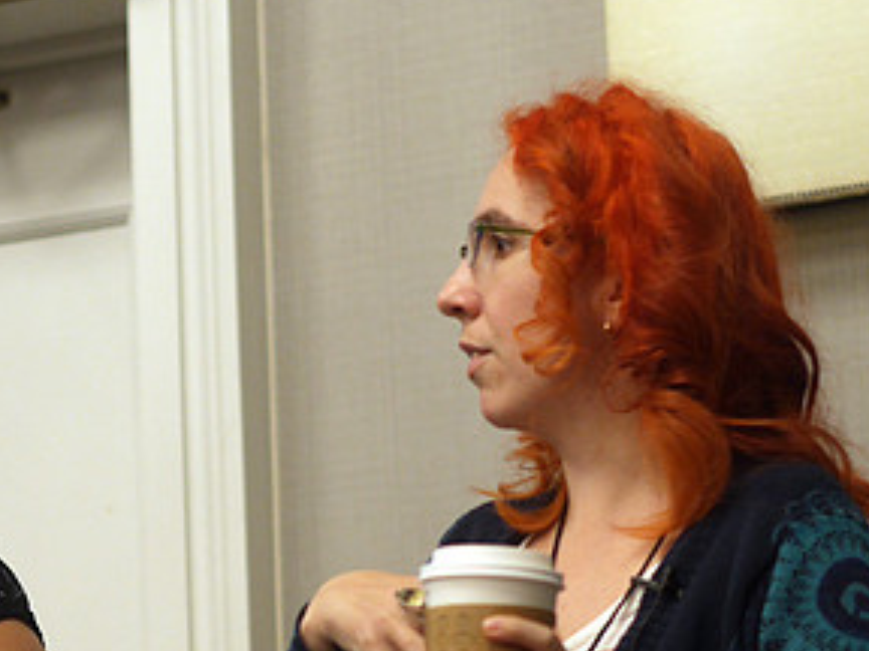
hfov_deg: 10.9
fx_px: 4544
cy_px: 562
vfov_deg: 8.2
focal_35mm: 181
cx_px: 118
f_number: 1.8
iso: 400
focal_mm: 45
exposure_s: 1/125
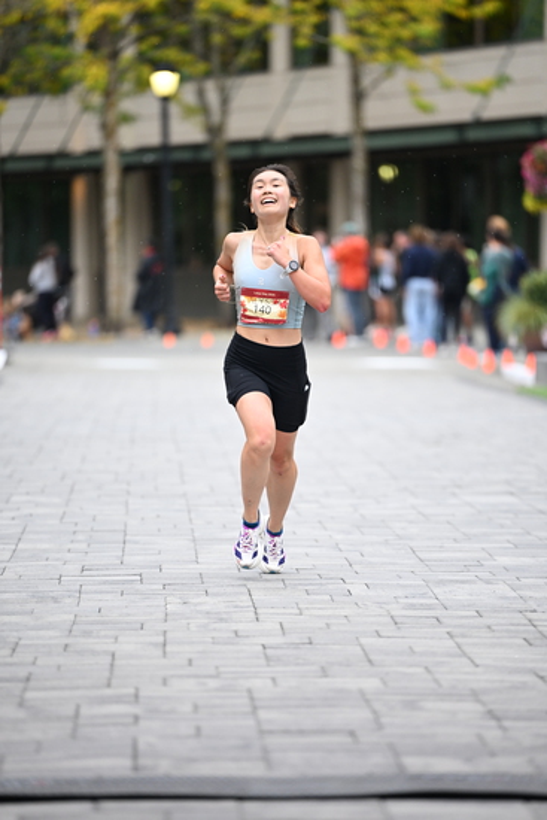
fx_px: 4555
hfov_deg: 6.9
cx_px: 274
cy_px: 410
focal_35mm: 200
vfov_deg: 10.3
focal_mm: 200
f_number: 2.8
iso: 1250
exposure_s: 1/1250
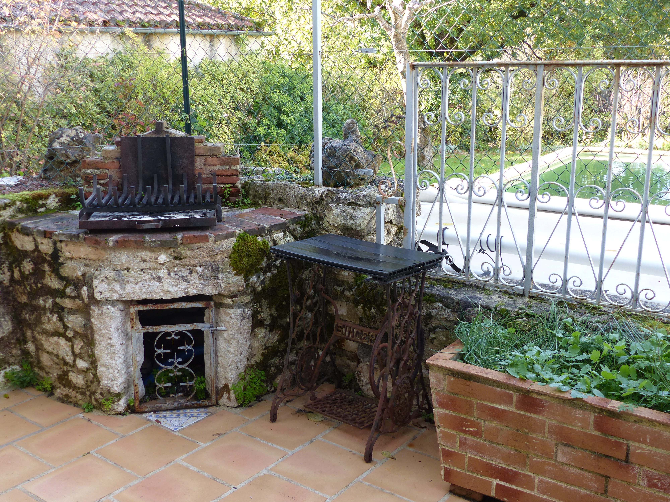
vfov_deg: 38.7
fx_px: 716
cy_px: 251
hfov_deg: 50.1
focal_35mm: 37
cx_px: 335
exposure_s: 1/100
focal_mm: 6.6
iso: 100
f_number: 2.8
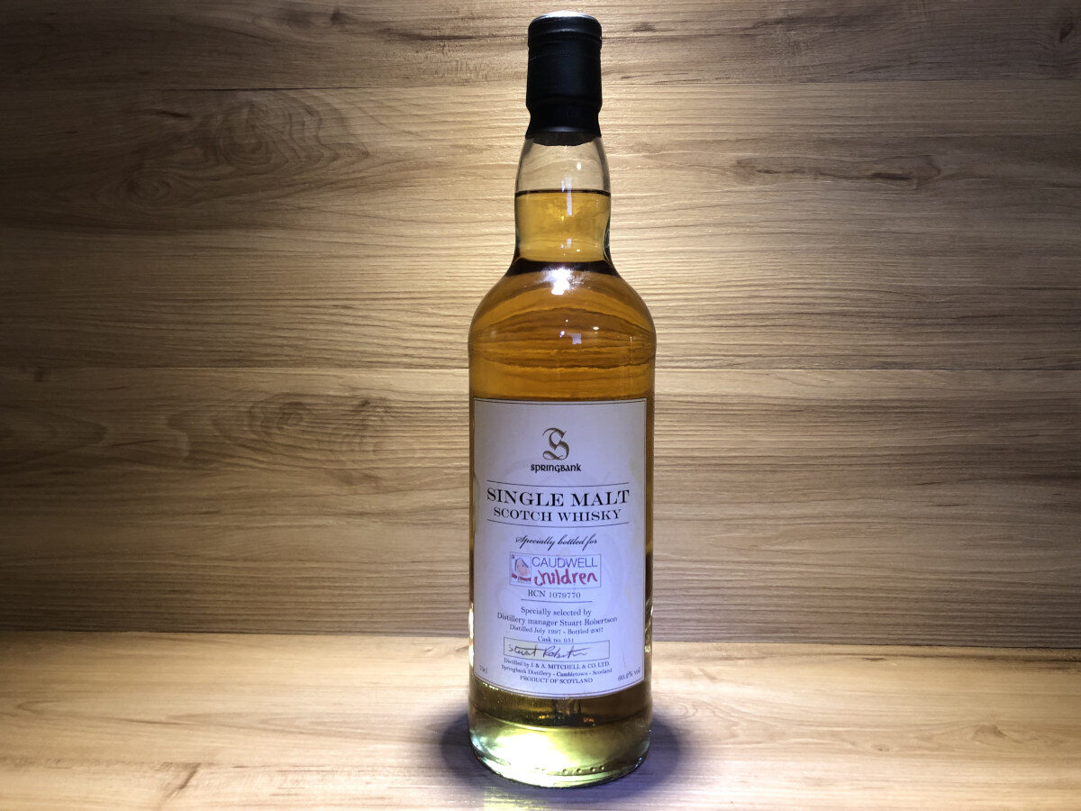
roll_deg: +0.4
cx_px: 540
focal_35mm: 28
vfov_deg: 49.7
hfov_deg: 63.4
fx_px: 874
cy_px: 406
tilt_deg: -3.0
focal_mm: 3.99
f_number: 1.8
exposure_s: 1/17
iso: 50
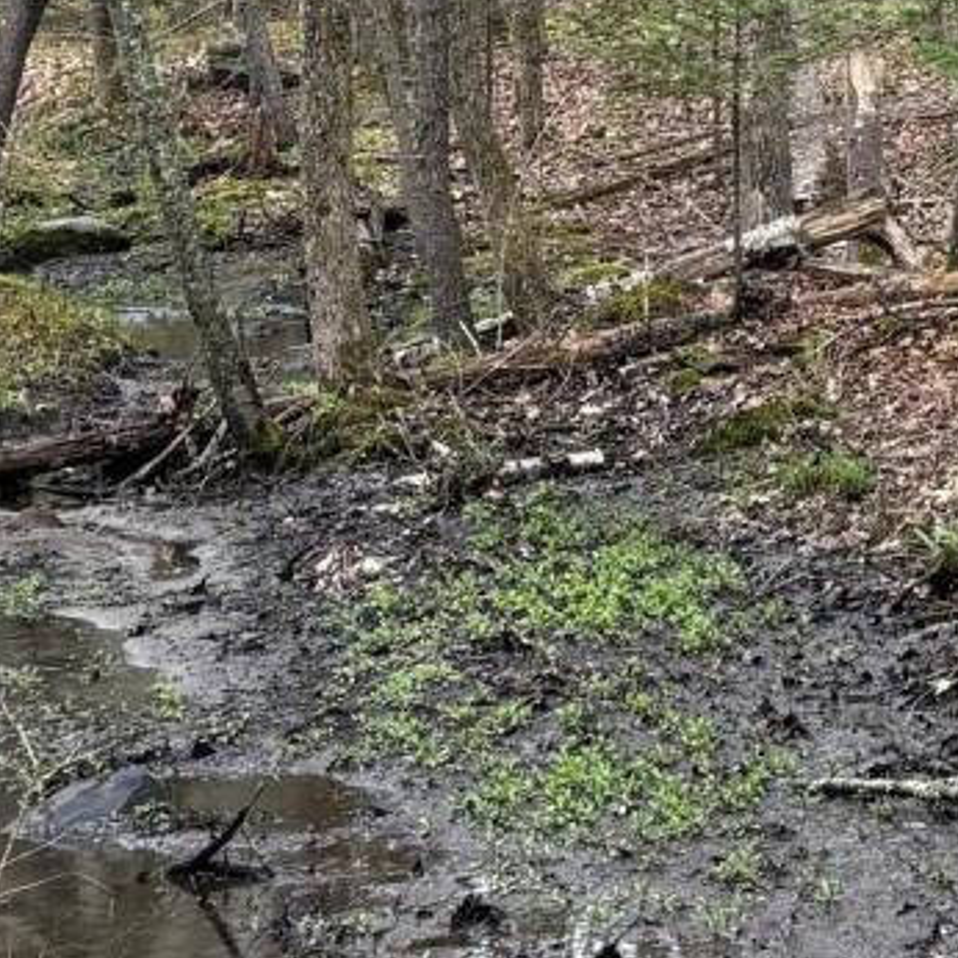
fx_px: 4164
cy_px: -191
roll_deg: +0.5
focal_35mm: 133
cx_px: 2049
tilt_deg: +0.4
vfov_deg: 12.8
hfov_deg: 11.5
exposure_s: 1/150
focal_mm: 5.96
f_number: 1.6
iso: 40
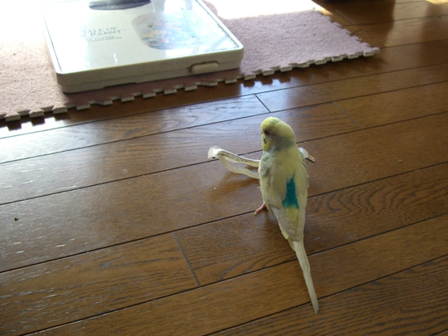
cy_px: 158
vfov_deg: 32.2
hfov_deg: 41.9
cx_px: 265
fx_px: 582
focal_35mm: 45
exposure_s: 1/125
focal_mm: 7.9
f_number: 2.8
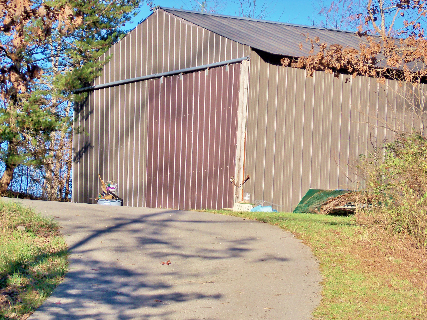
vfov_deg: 6.0
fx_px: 3047
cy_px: 160
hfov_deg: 8.0
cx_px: 214
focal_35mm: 247
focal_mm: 43.8
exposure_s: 1/400
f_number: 4.4
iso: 80
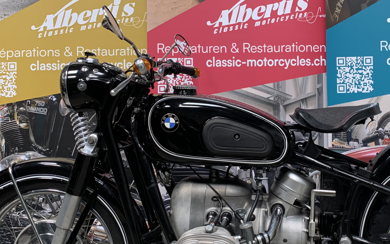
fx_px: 531
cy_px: 116
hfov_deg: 39.6
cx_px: 273
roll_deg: -0.2
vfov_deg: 25.8
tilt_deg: -2.0
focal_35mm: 50
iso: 32
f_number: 1.8
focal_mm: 4.25
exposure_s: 1/122
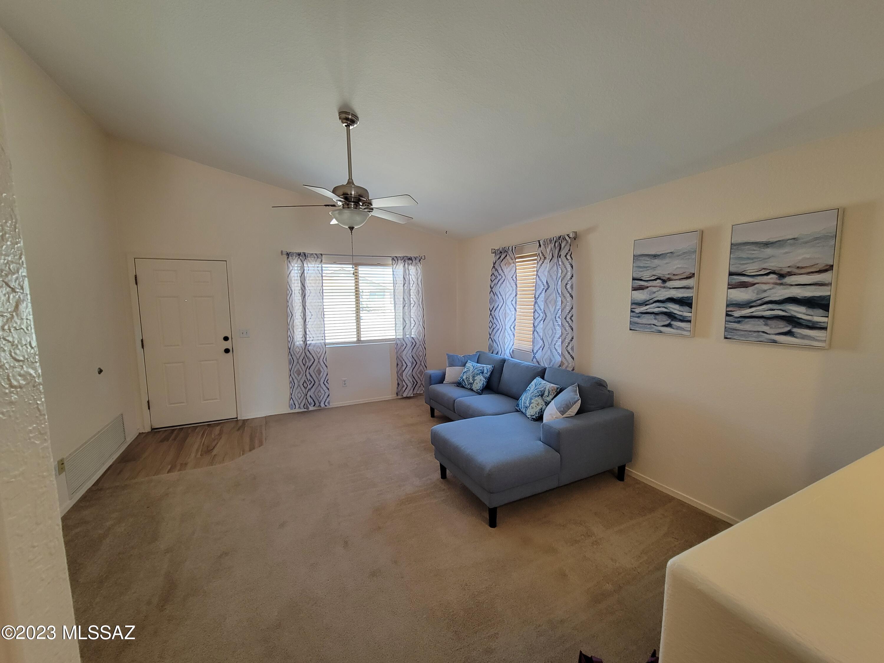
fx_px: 332
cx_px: 442
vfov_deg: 89.9
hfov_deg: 106.2
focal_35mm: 13
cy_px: 332
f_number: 2.2
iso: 160
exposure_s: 1/60
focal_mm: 2.2
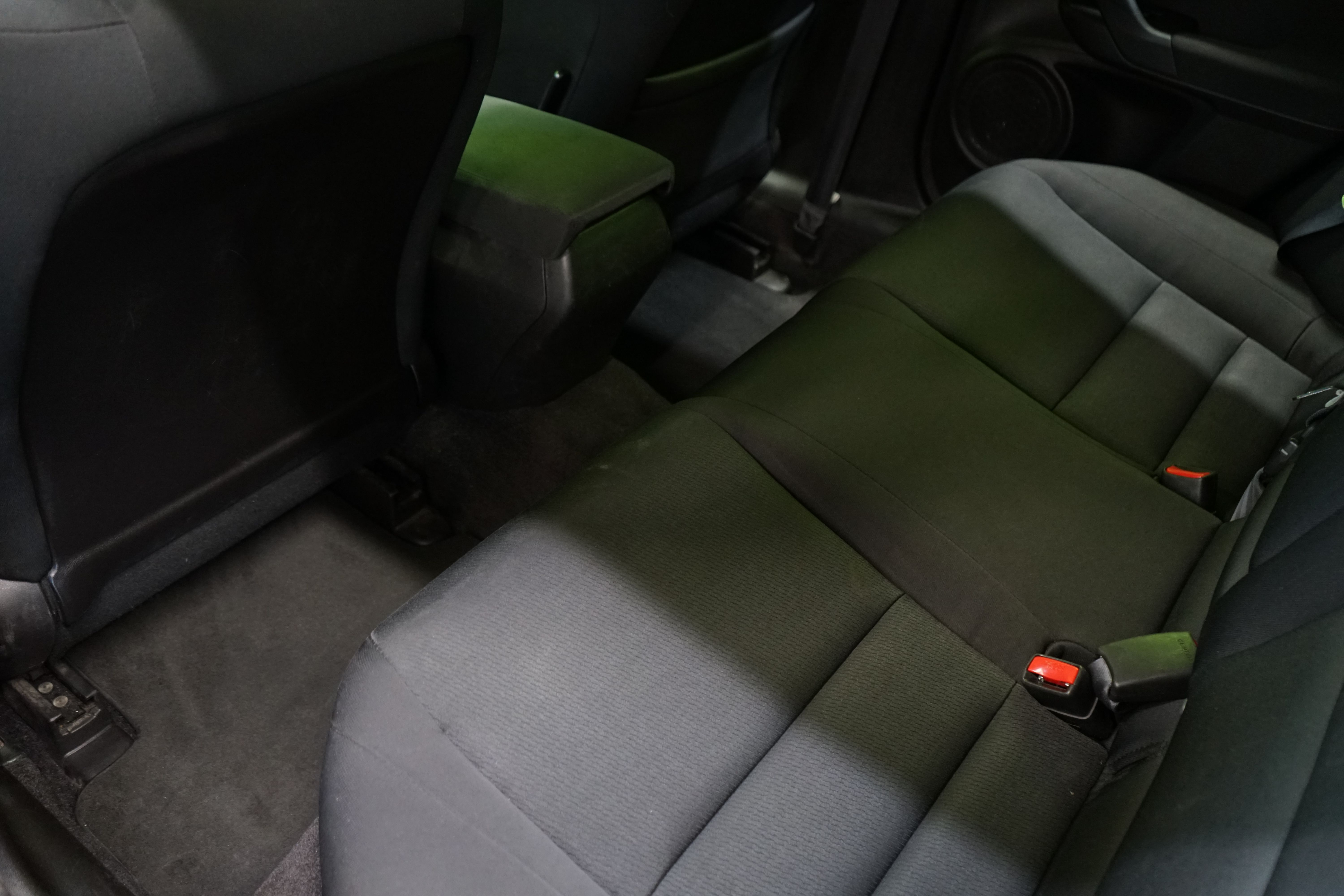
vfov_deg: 42.3
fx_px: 1157
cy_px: 448
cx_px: 672
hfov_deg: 60.3
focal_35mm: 31
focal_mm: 31
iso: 2500
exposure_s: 1/20
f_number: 4
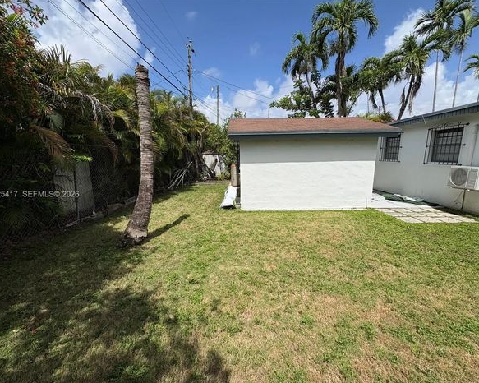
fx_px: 213
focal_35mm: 15
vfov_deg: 84.0
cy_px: 195
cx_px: 240
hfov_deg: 96.8
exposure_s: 1/3390
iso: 50
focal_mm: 2.22
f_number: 2.2
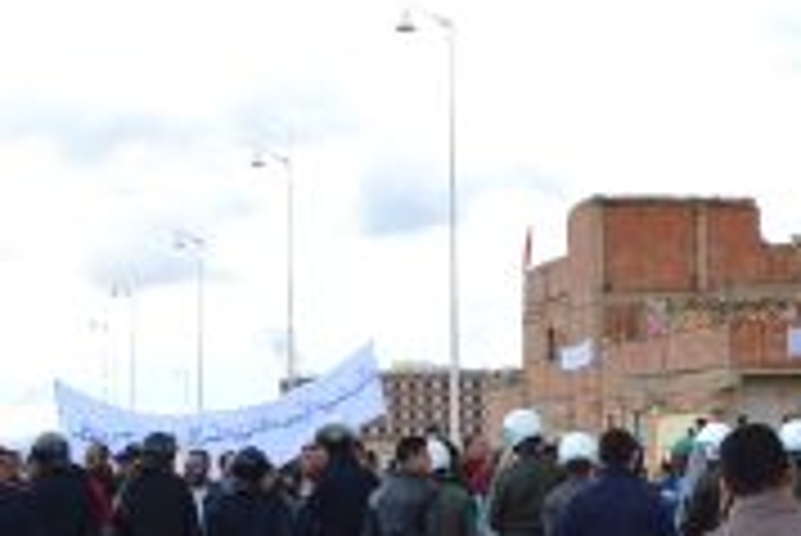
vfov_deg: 14.1
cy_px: 428
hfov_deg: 21.0
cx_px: 288
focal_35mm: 97
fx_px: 2160
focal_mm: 18
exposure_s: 1/250
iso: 100
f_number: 8
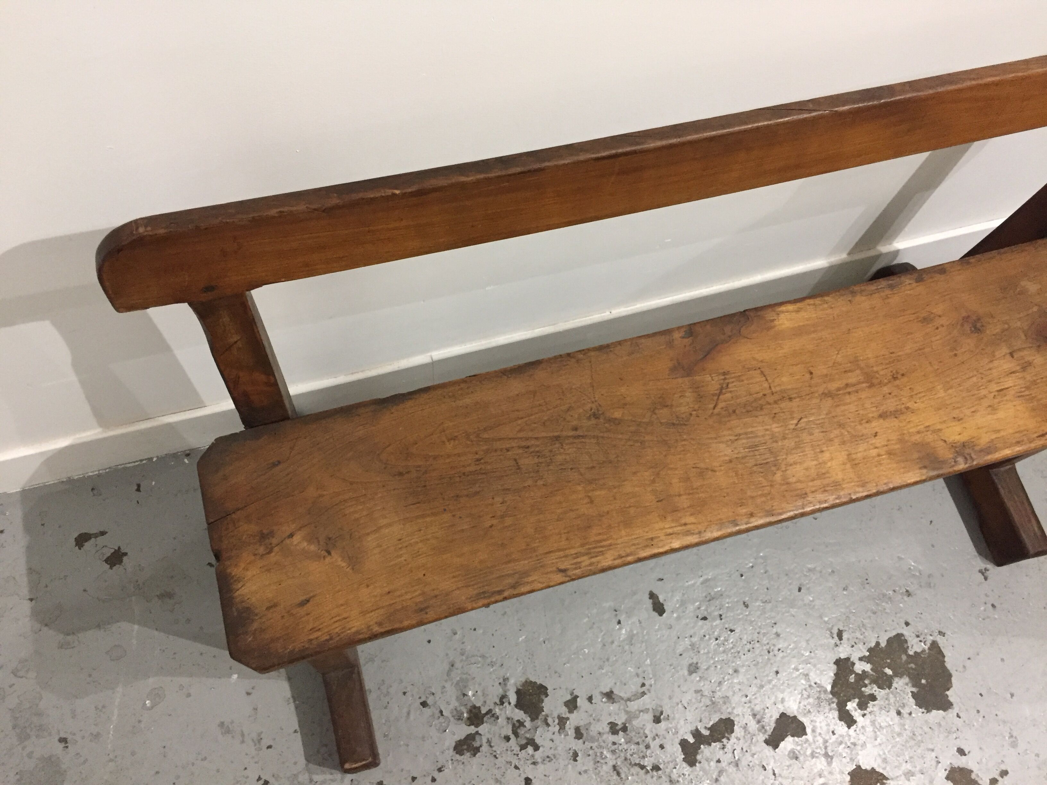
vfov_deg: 48.2
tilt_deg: -68.4
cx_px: 524
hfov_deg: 61.7
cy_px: 392
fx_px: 877
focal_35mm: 29
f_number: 2.2
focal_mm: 4.15
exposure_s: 1/17
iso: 250
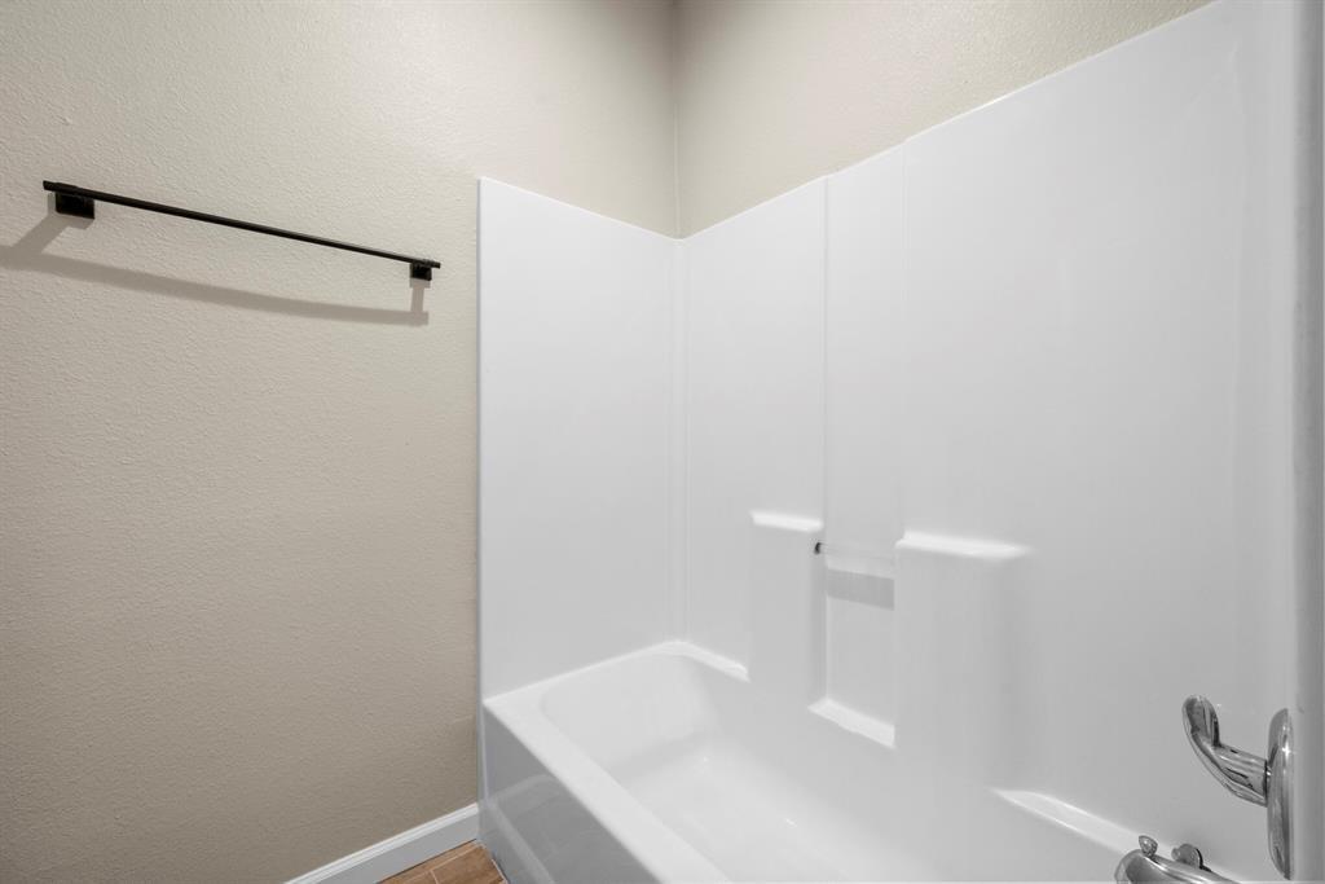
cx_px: 662
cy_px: 442
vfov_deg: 81.2
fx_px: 515
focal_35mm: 14
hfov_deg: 104.2
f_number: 8
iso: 1250
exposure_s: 1/20
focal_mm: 14
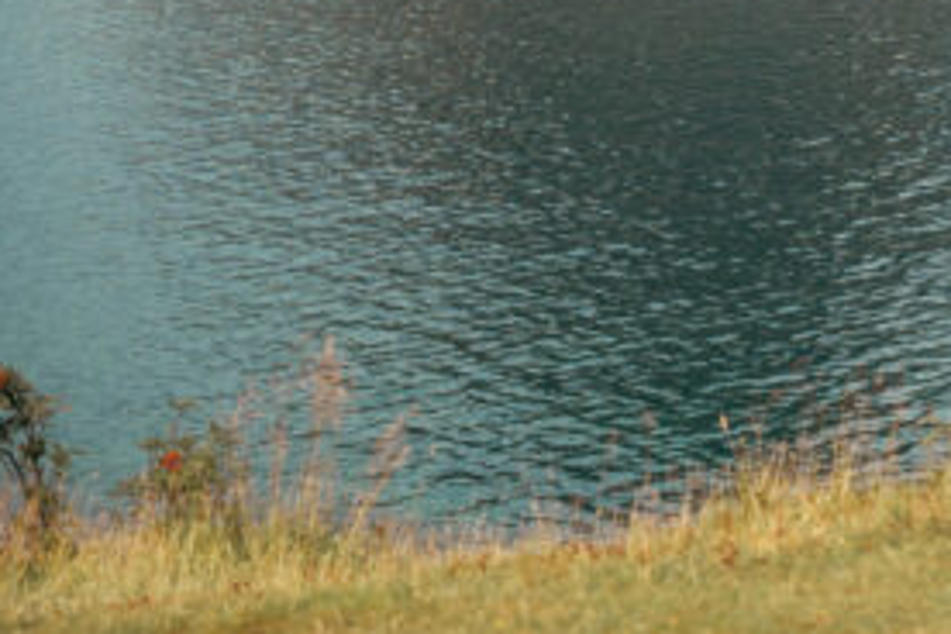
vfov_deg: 10.0
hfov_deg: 15.6
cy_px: -474
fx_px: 3434
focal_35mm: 130
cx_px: 844
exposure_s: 1/2500
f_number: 2.8
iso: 125
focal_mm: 35
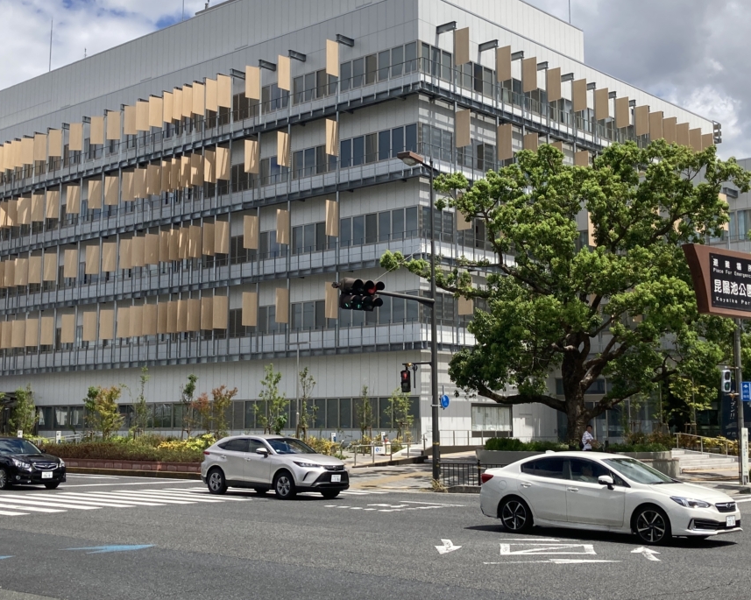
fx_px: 1089
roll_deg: +1.2
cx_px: 376
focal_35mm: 49
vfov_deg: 30.8
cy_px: 272
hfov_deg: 38.1
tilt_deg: +9.4
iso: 20
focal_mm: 3.99
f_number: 1.8
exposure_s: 1/3003
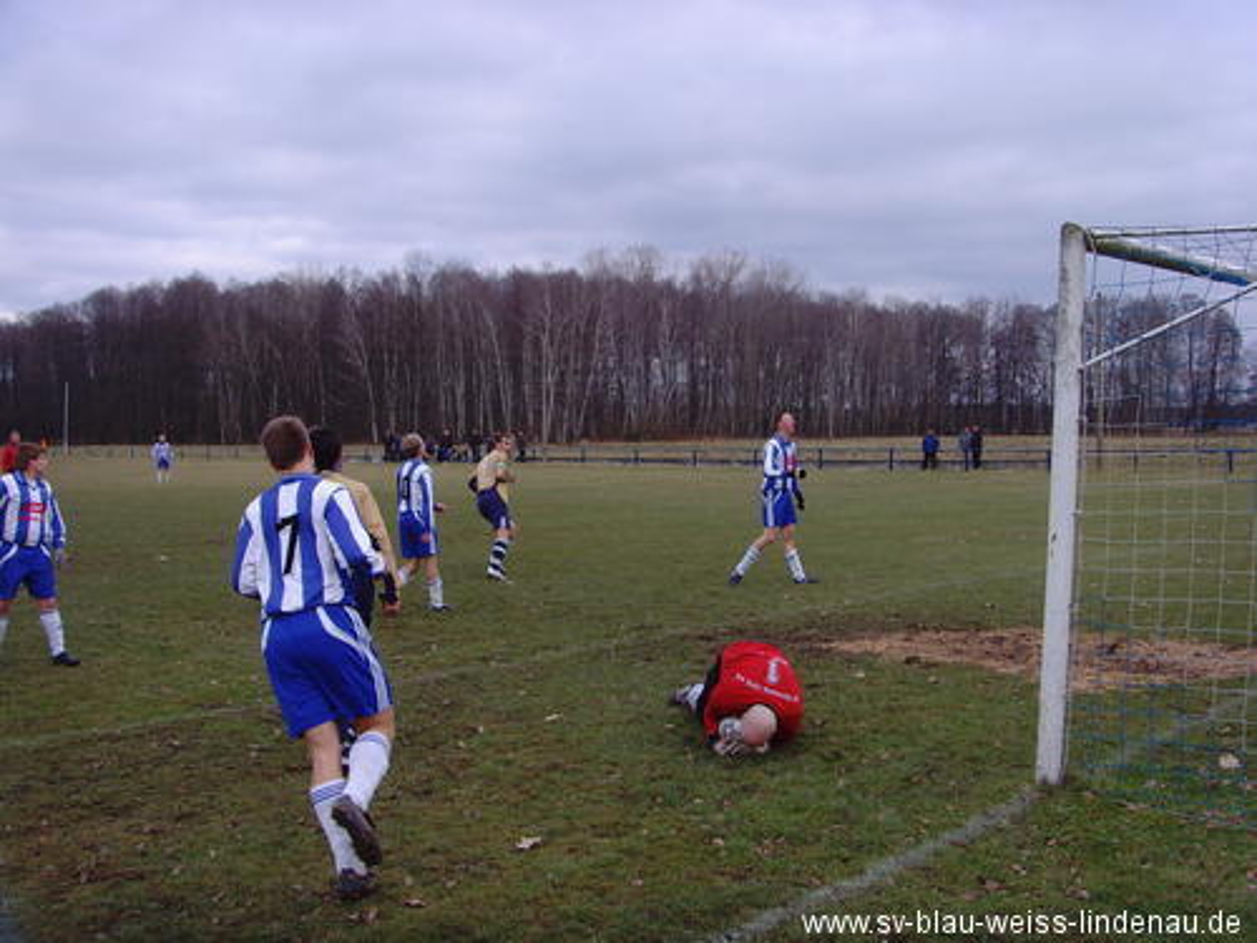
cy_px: 472
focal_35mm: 39
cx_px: 628
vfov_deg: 36.8
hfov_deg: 47.9
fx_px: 1416
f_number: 3.5
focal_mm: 6.6
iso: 80
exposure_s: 1/250
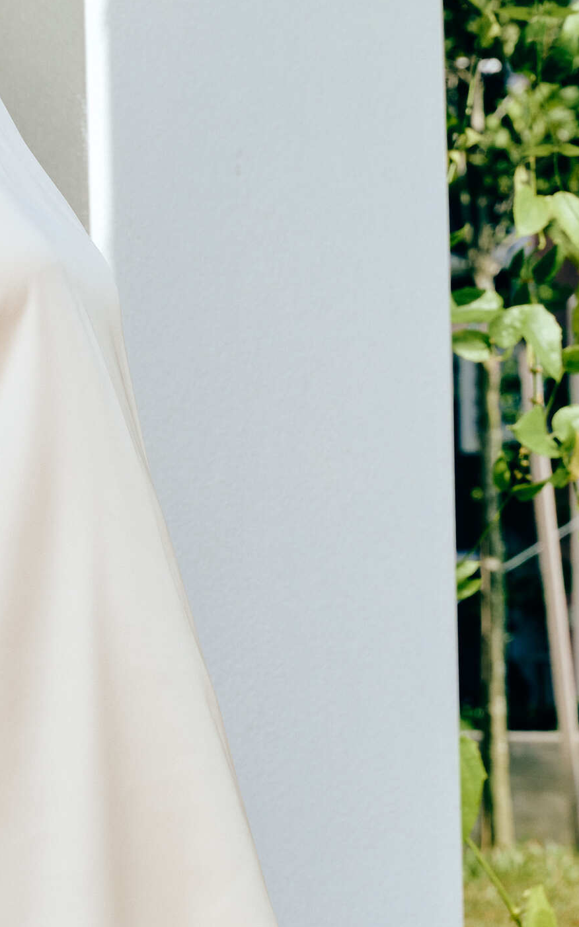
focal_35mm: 225
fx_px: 5682
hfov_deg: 5.8
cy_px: 479
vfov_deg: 9.3
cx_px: -208
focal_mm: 75
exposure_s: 1/125
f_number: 10
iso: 125
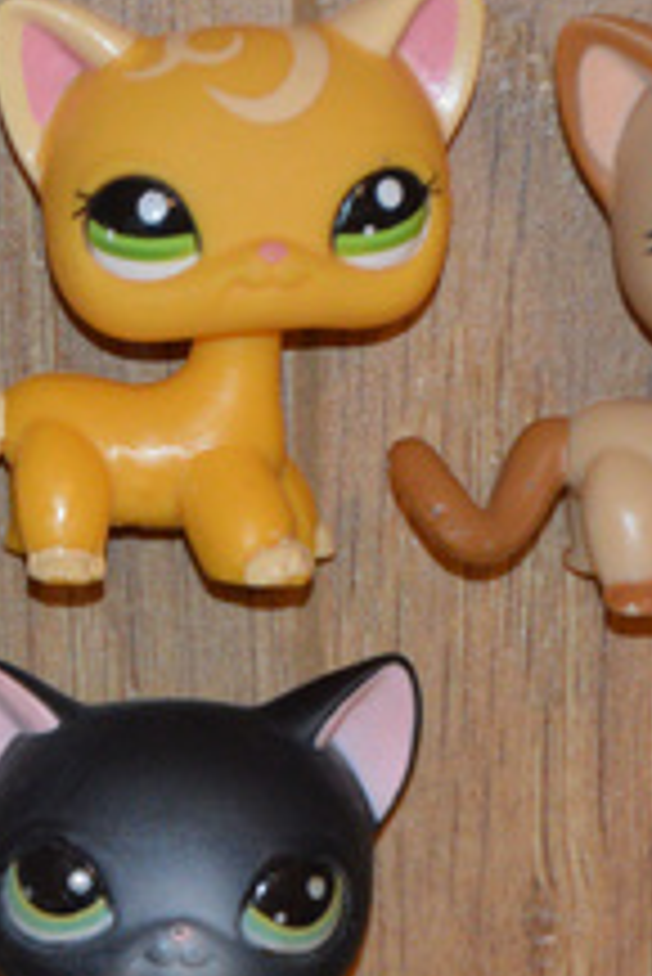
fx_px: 14591
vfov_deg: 3.8
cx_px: -103
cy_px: 578
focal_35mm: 538
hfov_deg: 2.6
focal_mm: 130
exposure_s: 1/60
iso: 2000
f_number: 6
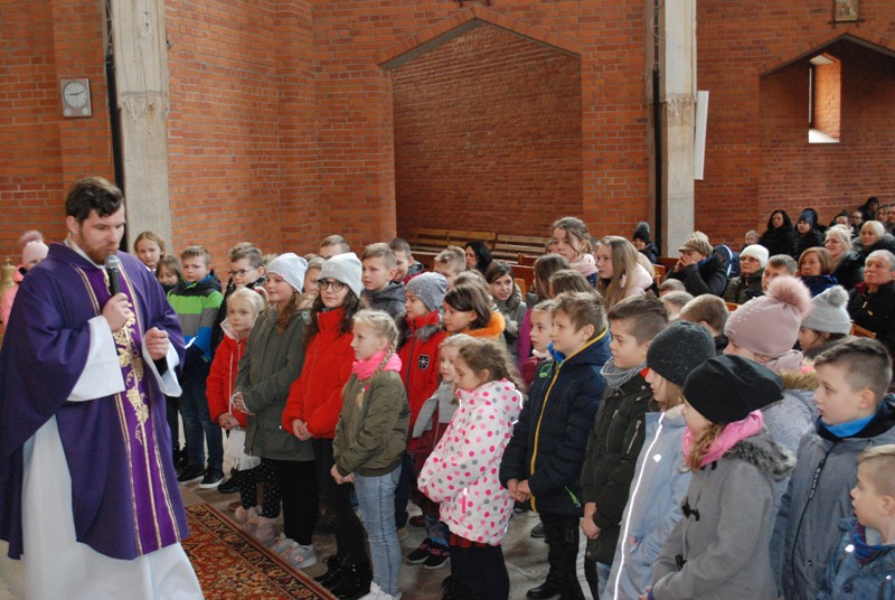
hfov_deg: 43.5
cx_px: 448
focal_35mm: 45
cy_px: 300
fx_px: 1120
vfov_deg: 30.0
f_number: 5.6
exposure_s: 1/60
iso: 1600
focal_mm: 30
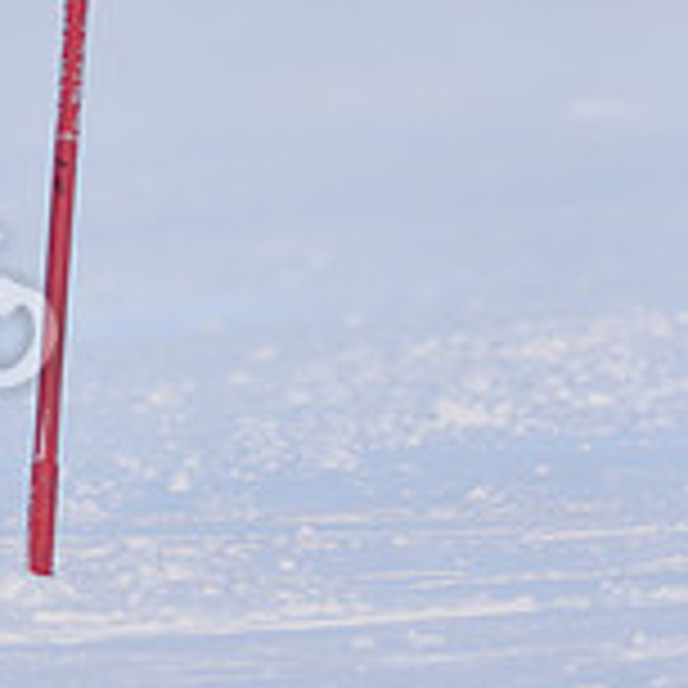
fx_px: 21722
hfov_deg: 1.8
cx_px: -517
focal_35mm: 966
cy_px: -13
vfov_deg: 1.8
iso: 100
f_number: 4.5
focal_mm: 300
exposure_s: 1/1250
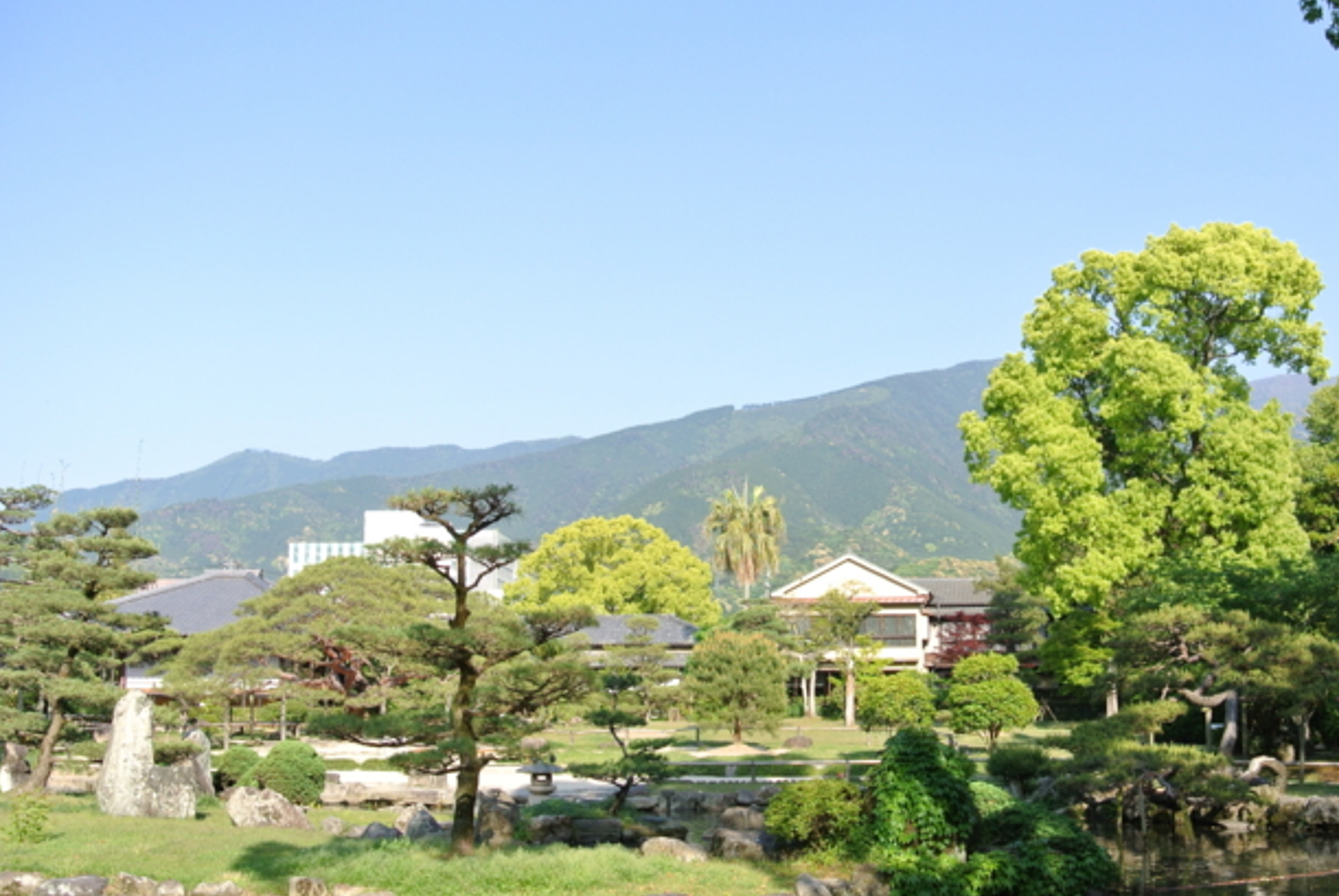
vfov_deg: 35.0
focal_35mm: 38
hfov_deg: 50.2
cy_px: 561
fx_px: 1415
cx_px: 820
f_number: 4.5
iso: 110
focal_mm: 11
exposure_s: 1/320
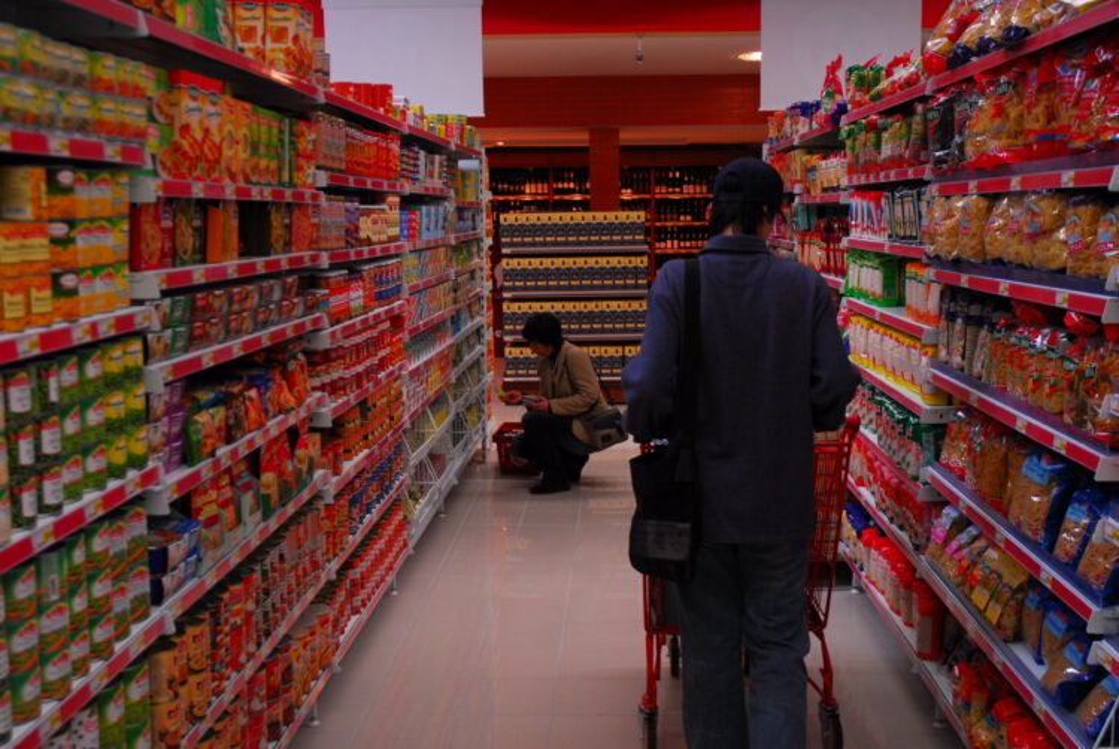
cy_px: 374
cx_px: 560
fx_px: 1260
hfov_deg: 47.9
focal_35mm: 40
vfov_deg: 33.1
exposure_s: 1/100
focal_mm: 27
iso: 400
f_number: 3.8
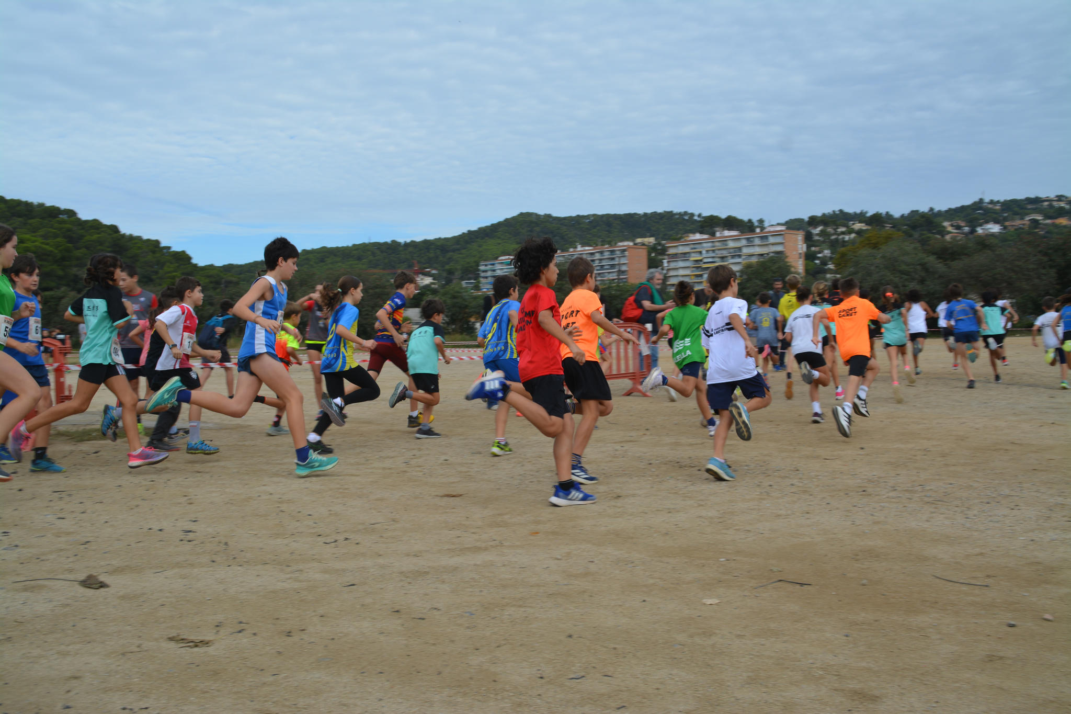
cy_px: 357
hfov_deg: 57.2
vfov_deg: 40.0
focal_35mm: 33
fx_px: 982
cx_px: 536
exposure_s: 1/250
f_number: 8
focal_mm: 22
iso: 110
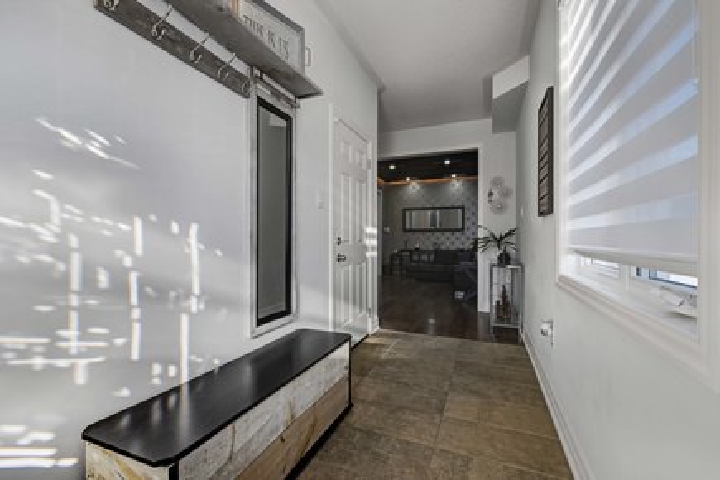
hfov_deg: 100.4
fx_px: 300
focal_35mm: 15
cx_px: 360
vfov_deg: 77.3
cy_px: 240
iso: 320
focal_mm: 15
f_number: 7.1
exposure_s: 1/400
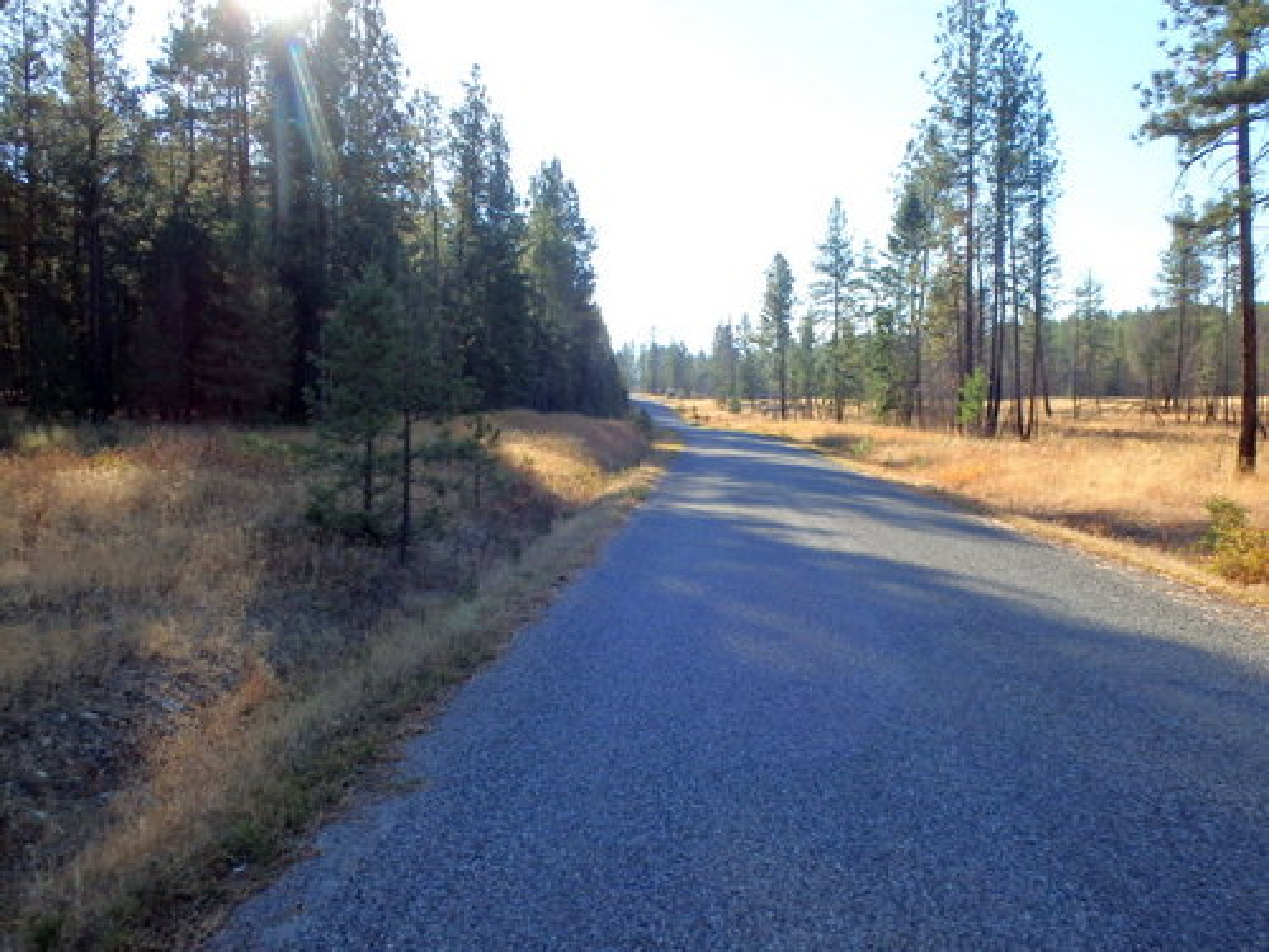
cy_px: 476
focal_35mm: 28
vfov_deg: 49.7
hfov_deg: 63.4
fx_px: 1026
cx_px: 634
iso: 125
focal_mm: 5
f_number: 3.9
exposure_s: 1/640
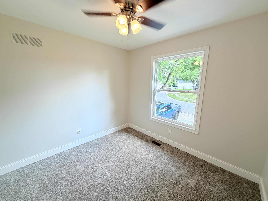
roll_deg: -0.3
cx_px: 134
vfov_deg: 85.7
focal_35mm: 14
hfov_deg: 102.1
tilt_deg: -10.2
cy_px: 100
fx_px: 108
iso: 100
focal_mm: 2.22
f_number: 2.2
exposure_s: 1/120
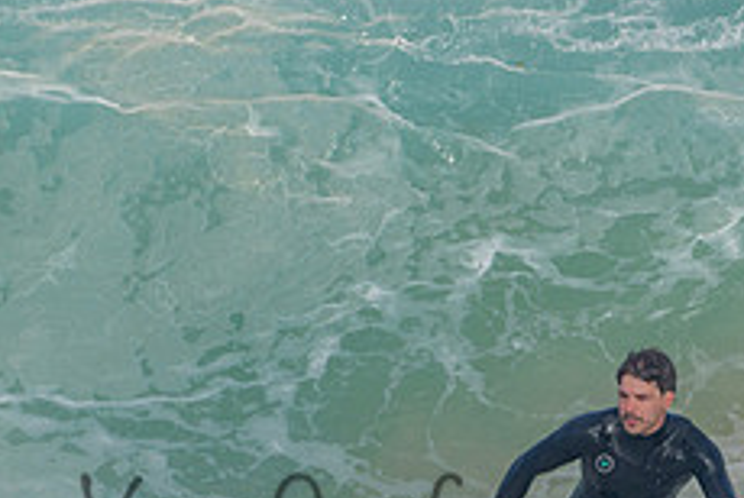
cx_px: 313
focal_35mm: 1542
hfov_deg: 1.3
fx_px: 31908
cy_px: 584
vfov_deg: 0.9
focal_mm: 500
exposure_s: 1/2000
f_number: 5.6
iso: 320
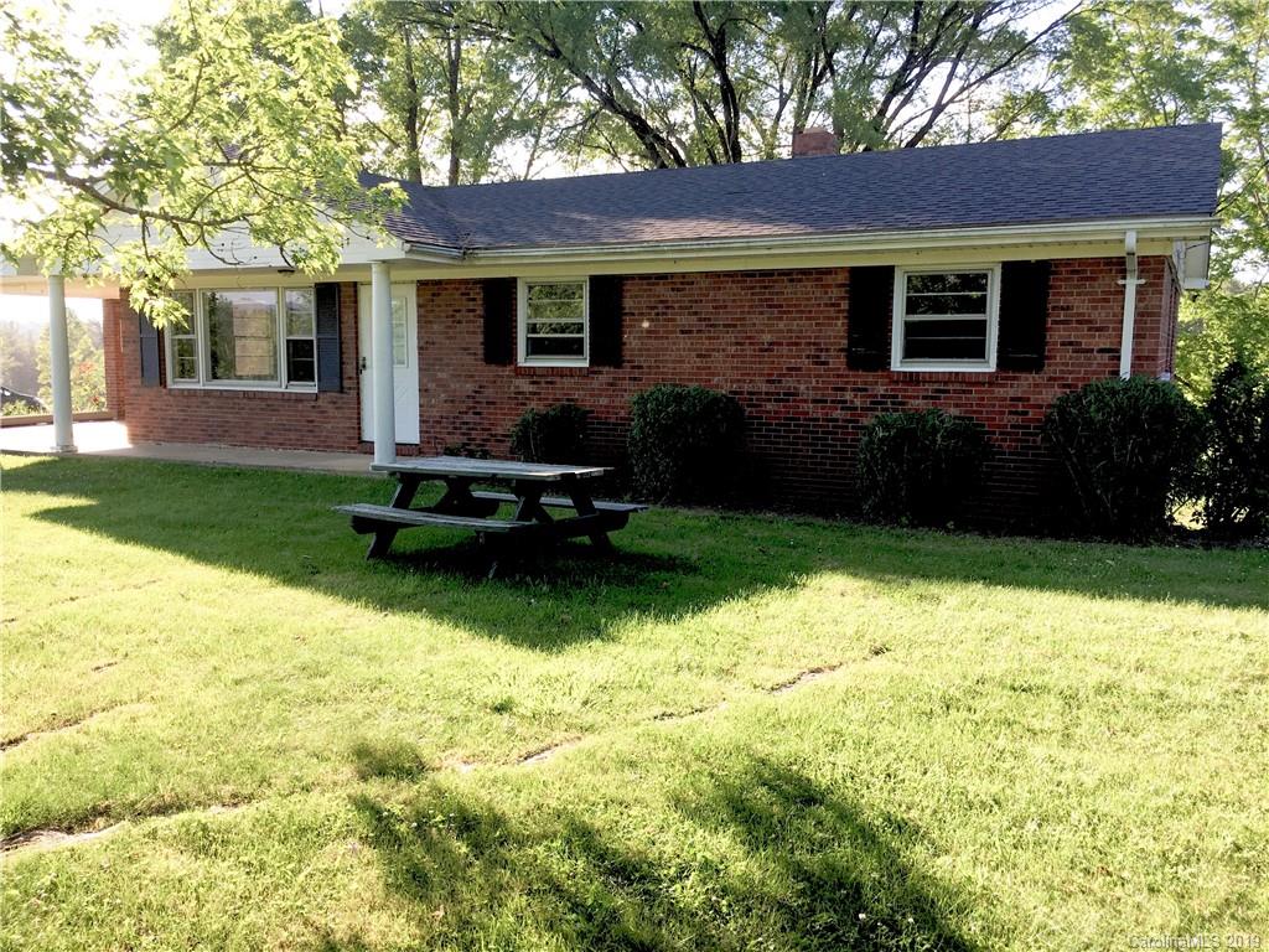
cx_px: 634
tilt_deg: -4.8
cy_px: 476
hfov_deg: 61.7
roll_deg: +0.4
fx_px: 1063
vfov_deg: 48.2
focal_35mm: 29
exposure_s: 1/388
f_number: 2.2
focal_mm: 4.15
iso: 25
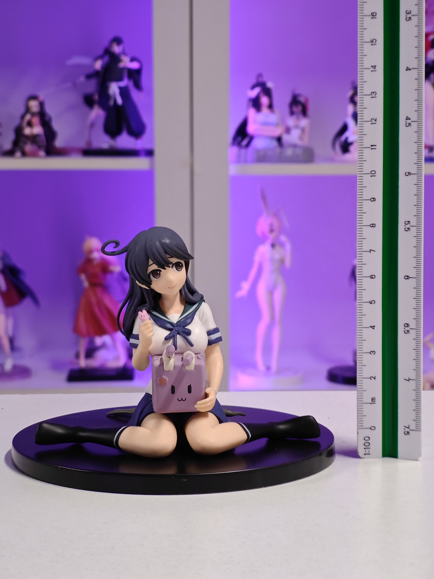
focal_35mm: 80
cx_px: 217
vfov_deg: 24.4
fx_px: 1337
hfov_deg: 18.4
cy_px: 290
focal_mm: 7.48
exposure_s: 1/21
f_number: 2.4
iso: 400
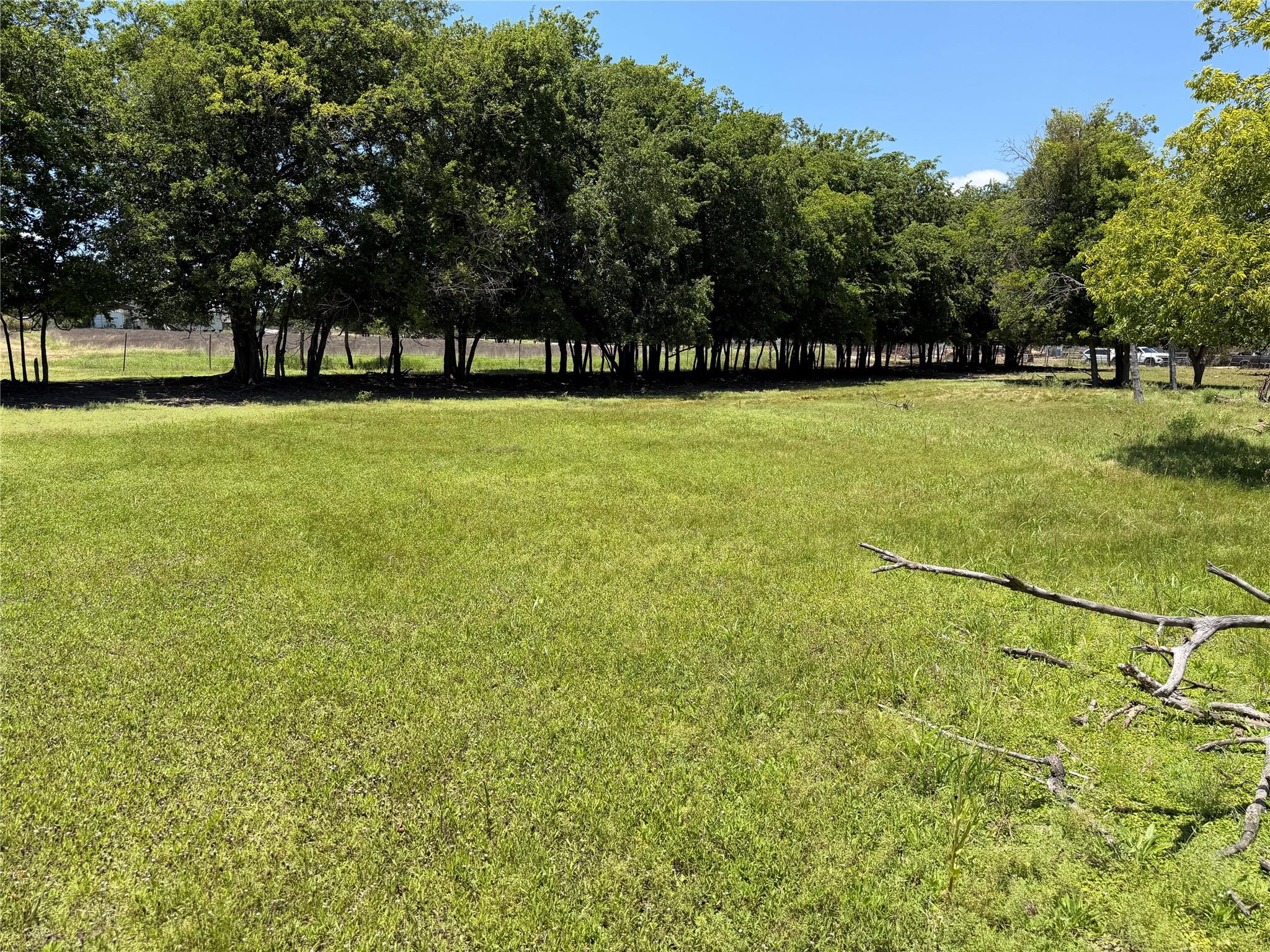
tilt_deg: -8.5
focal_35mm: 24
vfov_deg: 56.8
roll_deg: +1.0
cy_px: 476
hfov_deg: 71.6
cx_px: 635
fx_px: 881
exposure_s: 1/3145
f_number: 1.78
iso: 80
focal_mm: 6.76
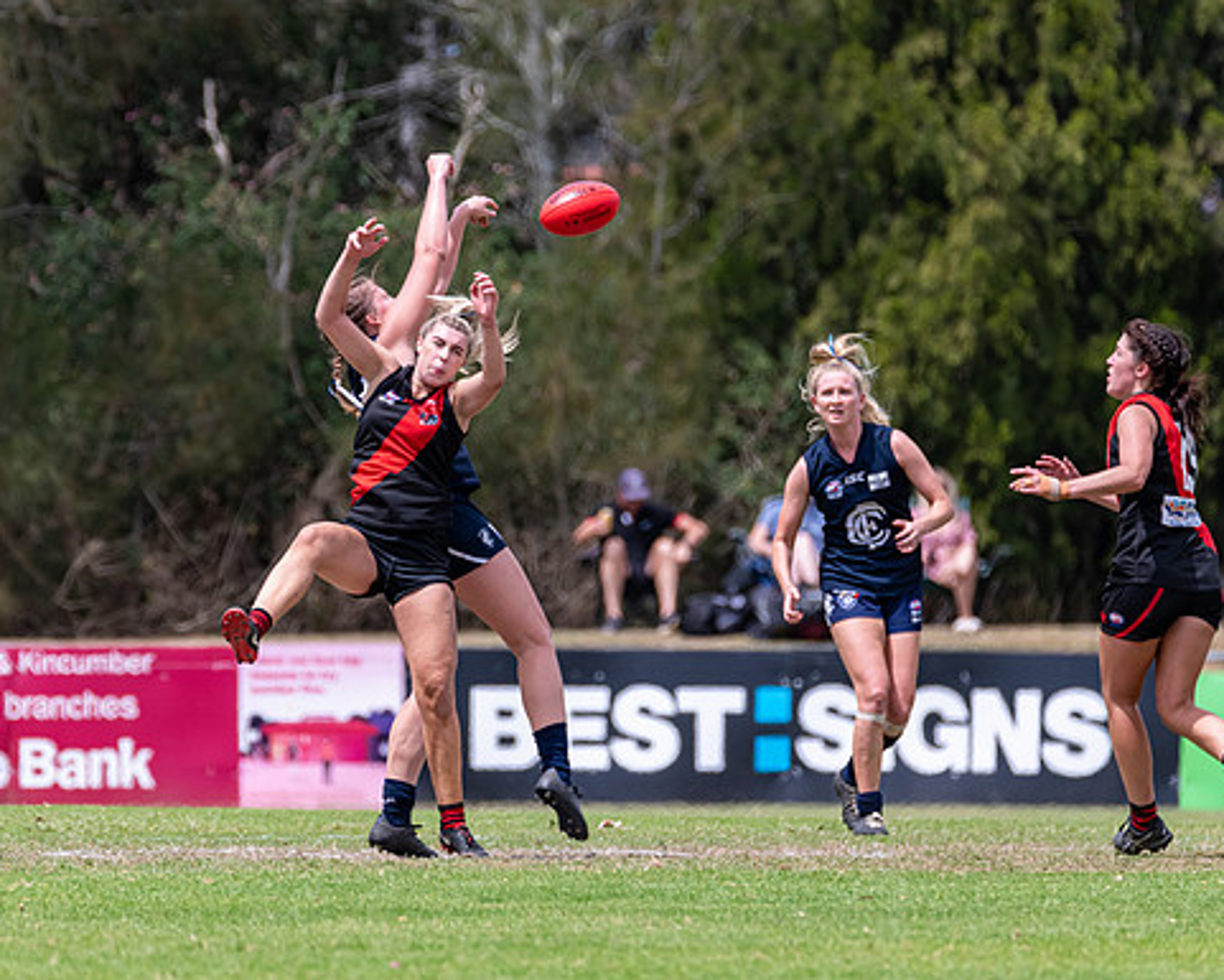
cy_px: 455
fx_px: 21704
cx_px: 515
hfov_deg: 3.2
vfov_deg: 2.6
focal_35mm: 599
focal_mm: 450
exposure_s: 1/3200
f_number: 6.3
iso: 800
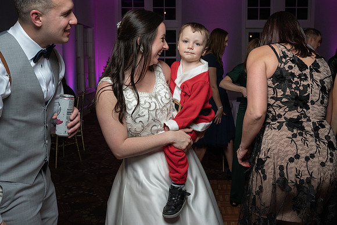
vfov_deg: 36.4
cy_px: 100
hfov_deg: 52.4
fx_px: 342
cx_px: 190
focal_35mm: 36
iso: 2000
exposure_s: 1/200
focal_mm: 32
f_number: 5.6
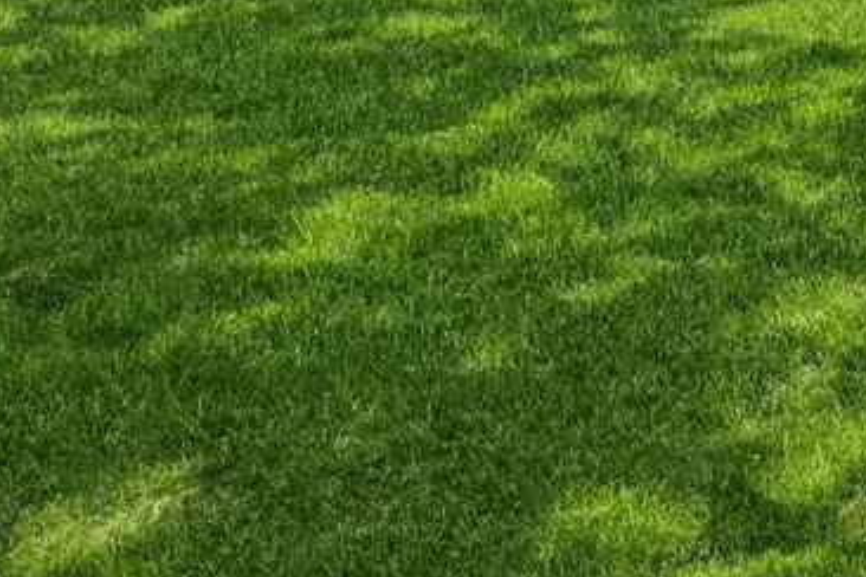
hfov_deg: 26.6
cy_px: -357
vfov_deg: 18.6
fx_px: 1491
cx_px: 1169
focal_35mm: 62
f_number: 11
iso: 200
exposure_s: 1/125
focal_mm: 14
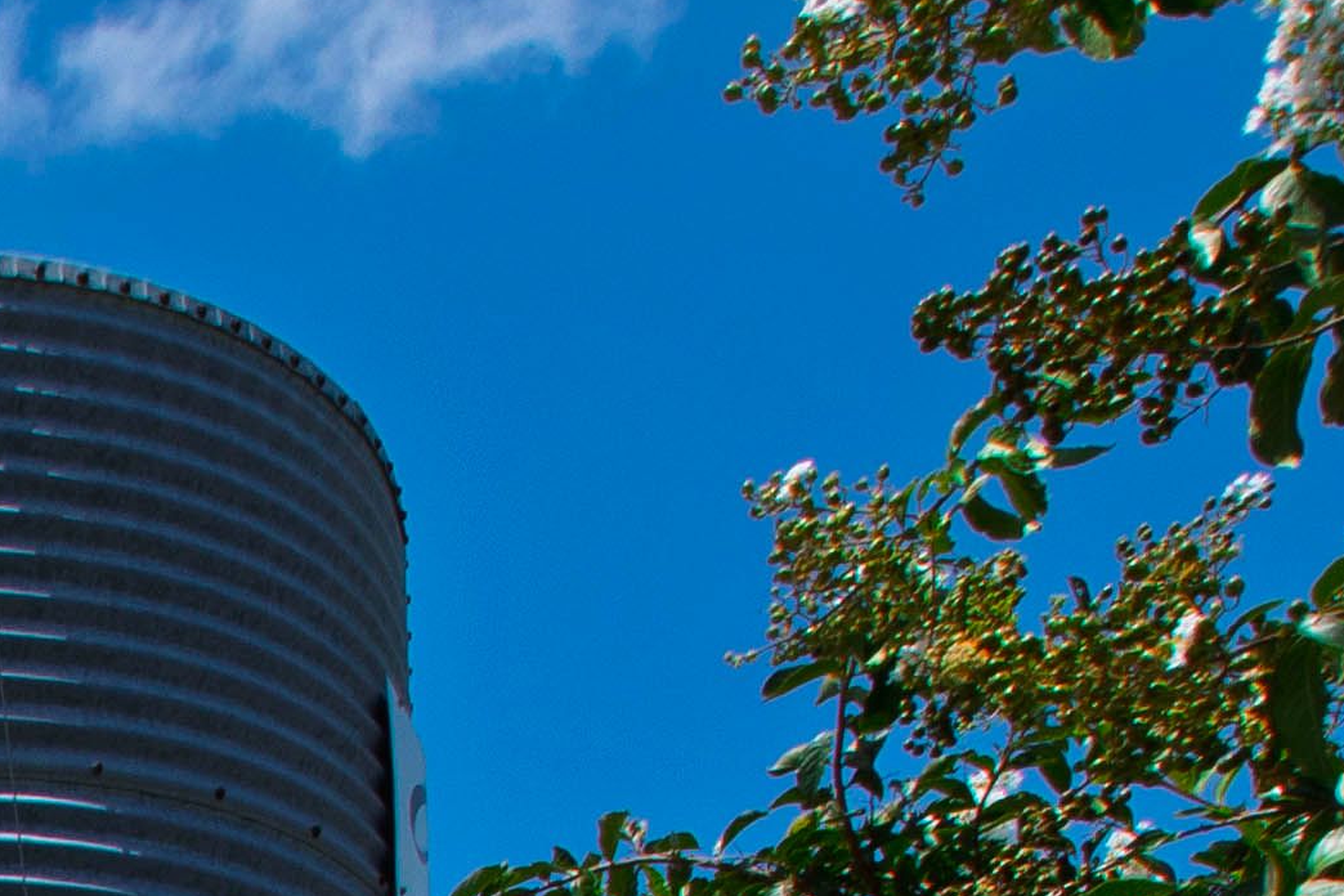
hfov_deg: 17.4
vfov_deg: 12.1
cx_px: -1407
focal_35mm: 80
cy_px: 2375
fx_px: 2986
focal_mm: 10
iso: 100
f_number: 9
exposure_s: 1/400
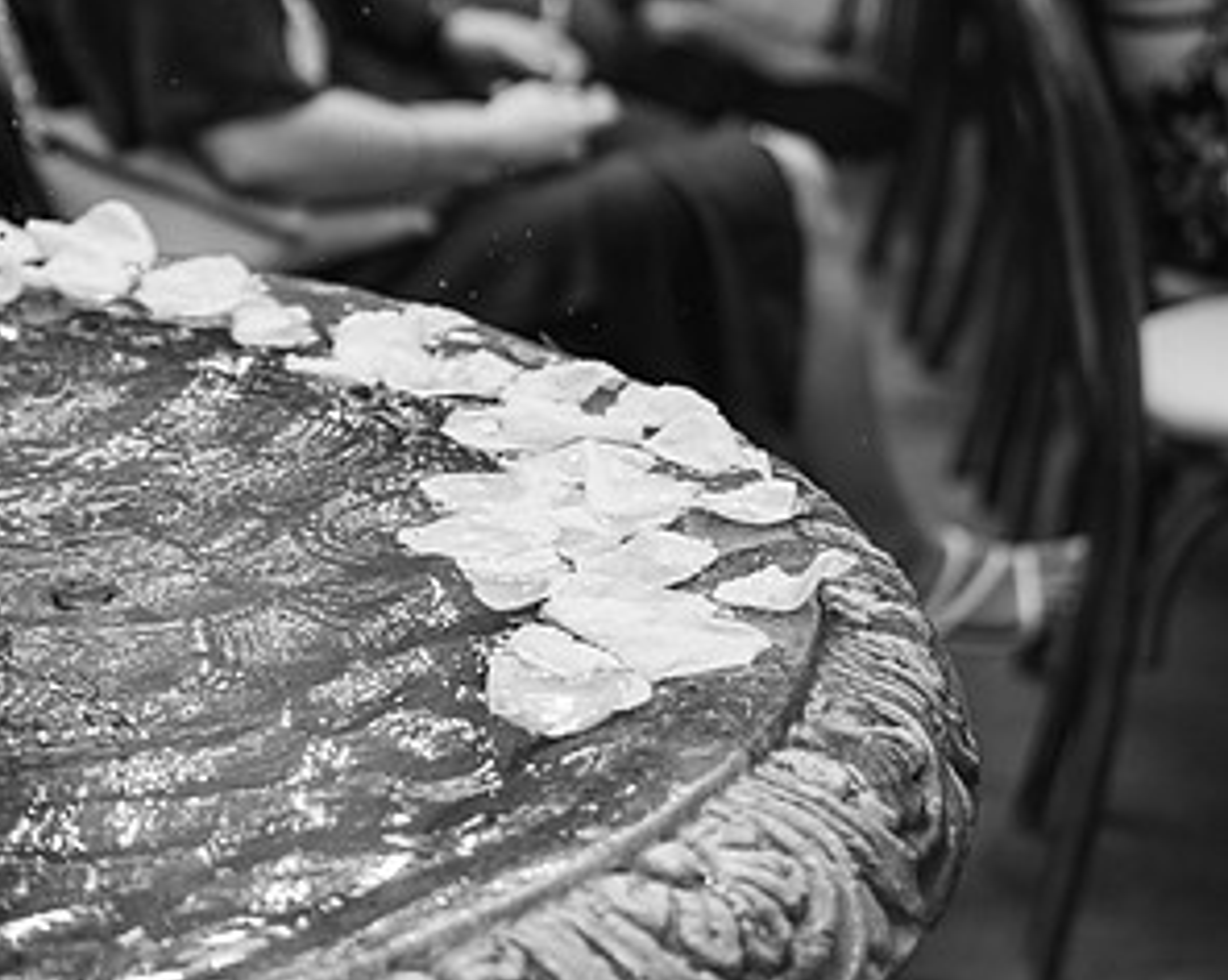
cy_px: 195
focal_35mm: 120
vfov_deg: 12.8
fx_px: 4356
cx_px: 610
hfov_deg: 16.0
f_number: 2.8
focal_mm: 56.3
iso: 320
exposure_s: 1/900
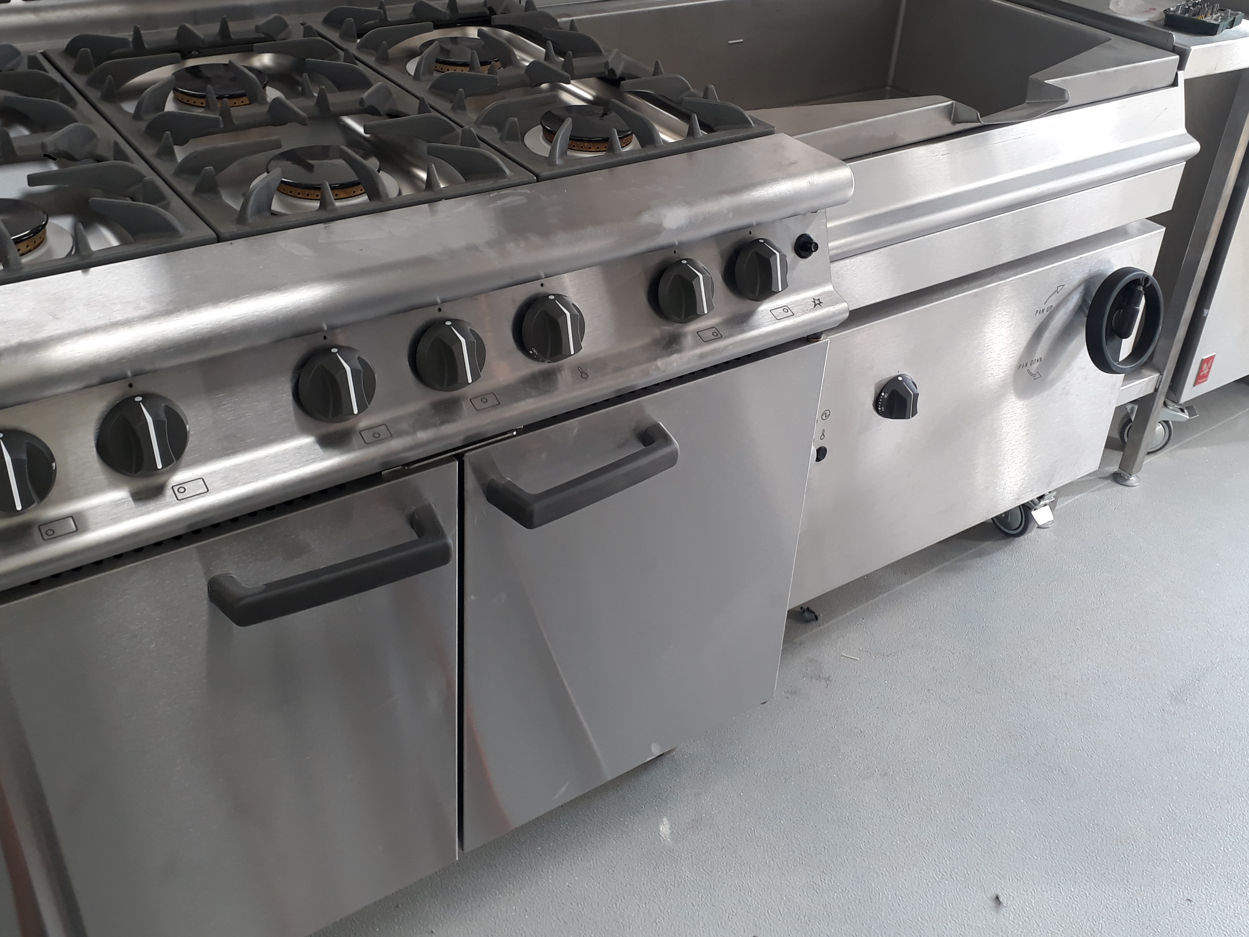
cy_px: 381
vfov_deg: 41.6
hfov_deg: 53.9
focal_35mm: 34
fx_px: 1227
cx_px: 647
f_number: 1.9
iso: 40
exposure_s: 1/33
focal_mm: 3.6
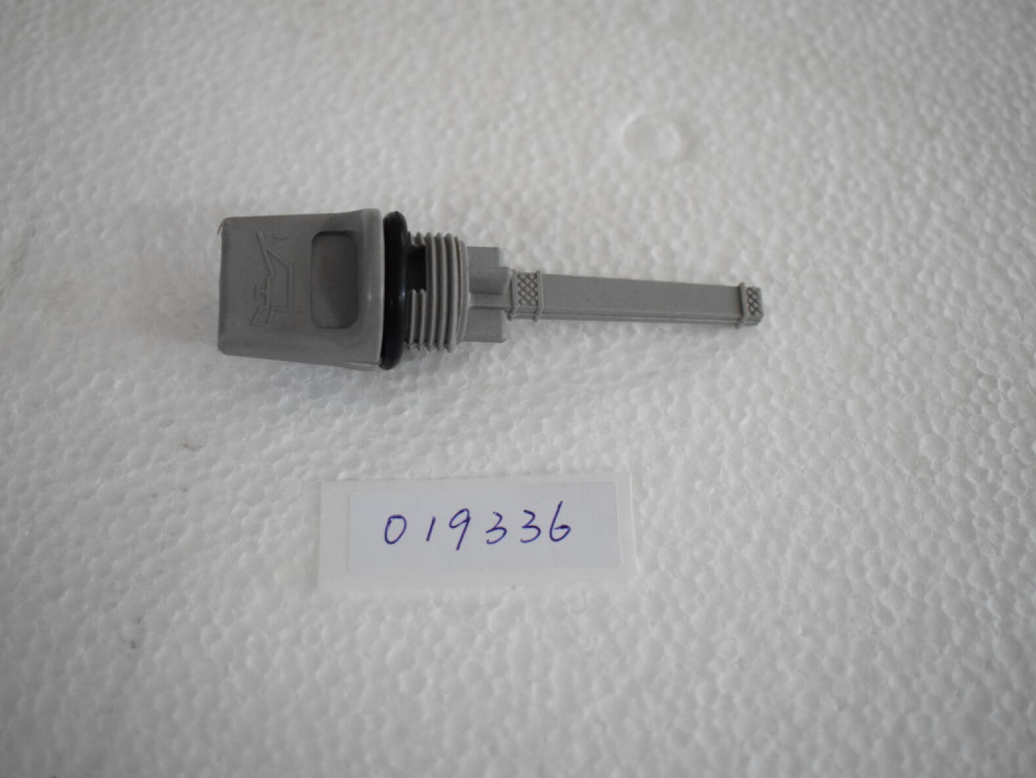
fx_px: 1423
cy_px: 392
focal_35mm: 48
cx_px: 469
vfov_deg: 30.6
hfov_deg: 40.0
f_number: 4.2
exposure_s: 1/80
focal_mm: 29
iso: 3200
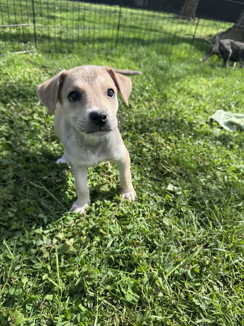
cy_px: 163
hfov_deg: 56.8
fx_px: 226
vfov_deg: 71.6
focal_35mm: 24
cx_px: 122
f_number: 1.78
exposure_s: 1/1980
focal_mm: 6.76
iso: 80
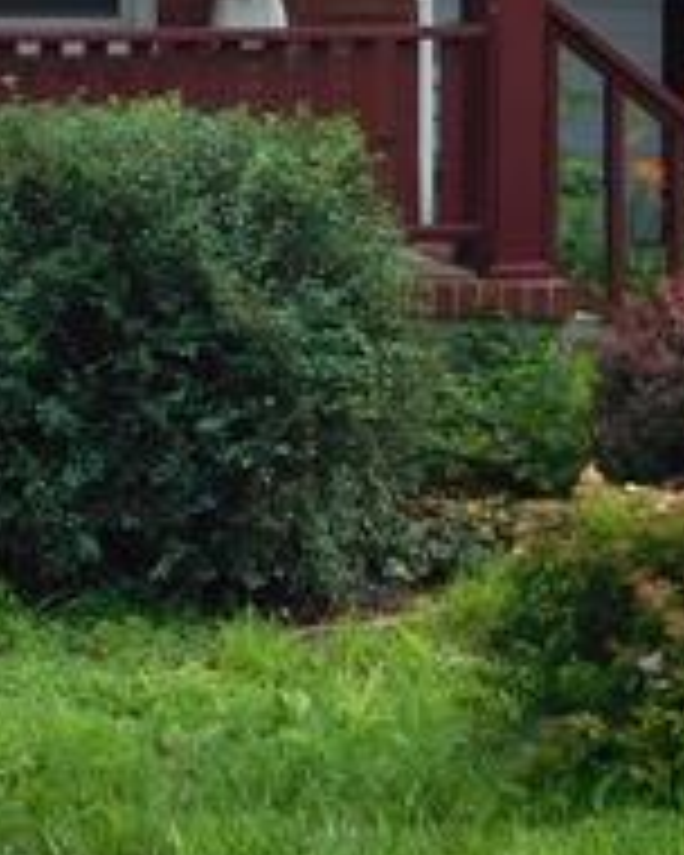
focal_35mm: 121
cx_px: 36
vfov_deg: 15.7
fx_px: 3062
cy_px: 86
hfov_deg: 12.6
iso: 125
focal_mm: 4
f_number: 3
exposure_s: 1/500
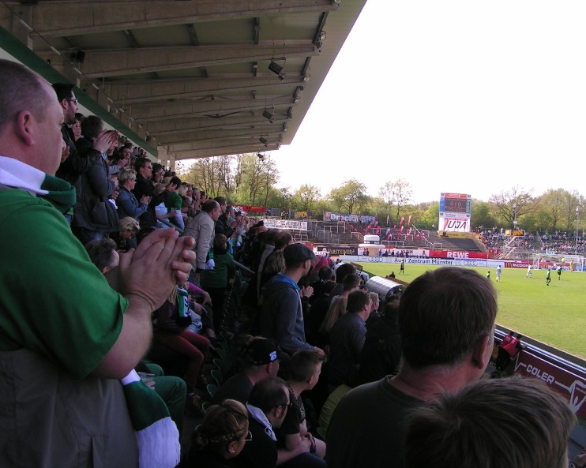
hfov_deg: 45.8
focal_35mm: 40
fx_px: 693
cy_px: 232
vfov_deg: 37.3
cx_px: 308
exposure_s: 1/200
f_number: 5
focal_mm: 5.8
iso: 50
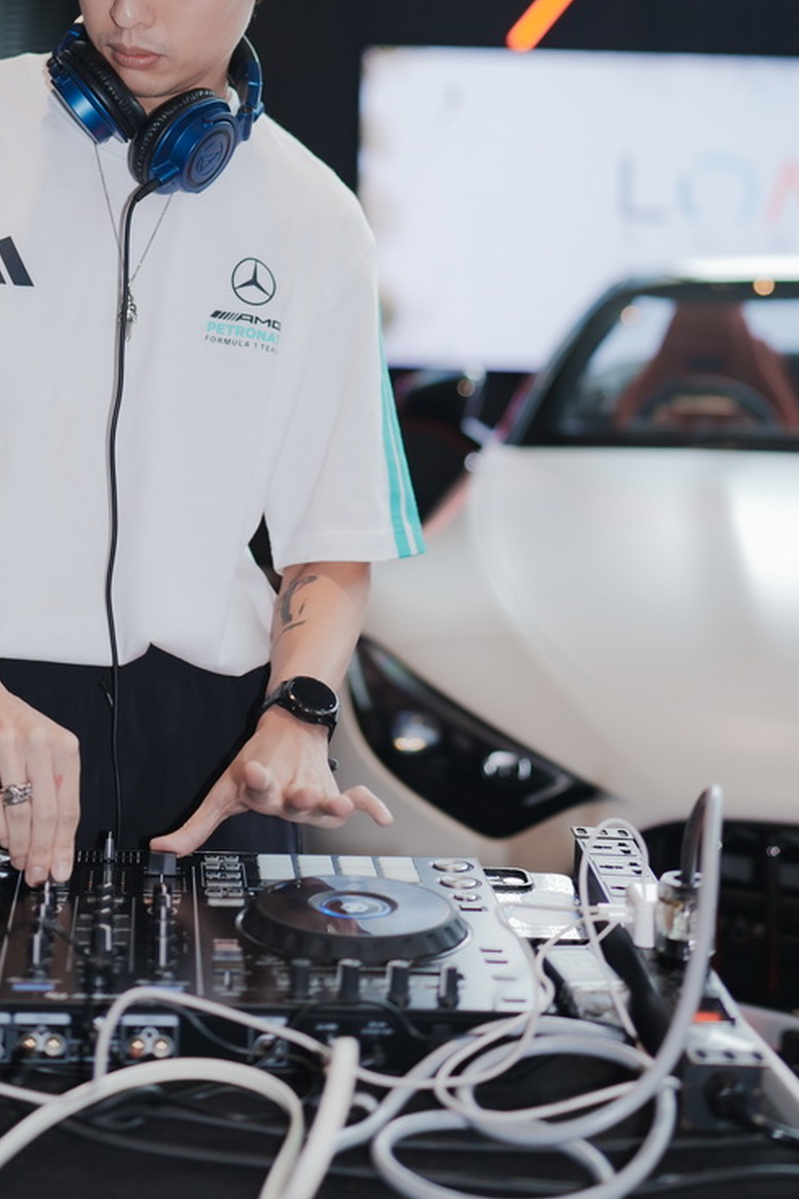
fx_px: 2131
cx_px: 226
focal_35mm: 64
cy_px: 185
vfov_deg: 30.4
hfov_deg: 21.1
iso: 100
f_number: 1.4
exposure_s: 1/250
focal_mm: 35
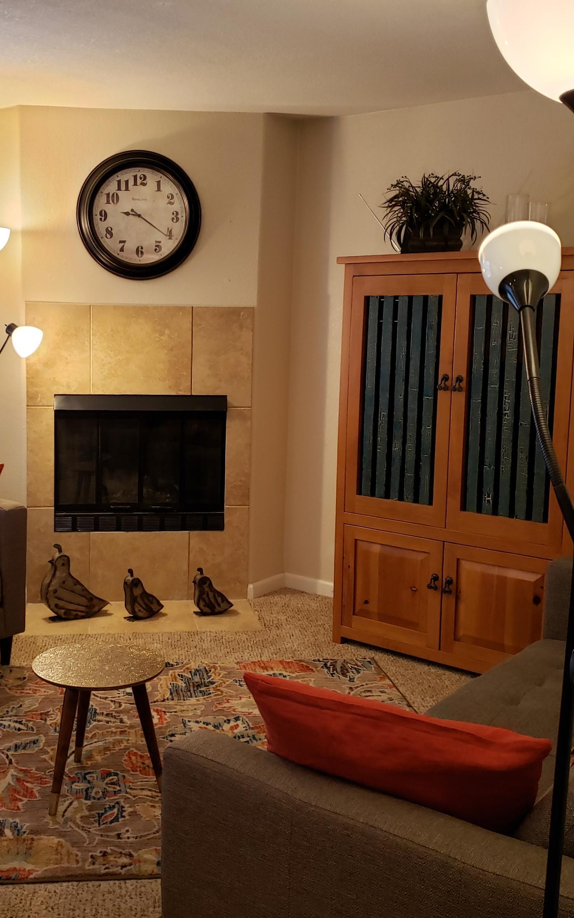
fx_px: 926
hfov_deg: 34.1
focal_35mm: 37
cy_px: 460
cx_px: 183
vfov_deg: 52.7
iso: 200
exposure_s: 1/60
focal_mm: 4.3
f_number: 1.5
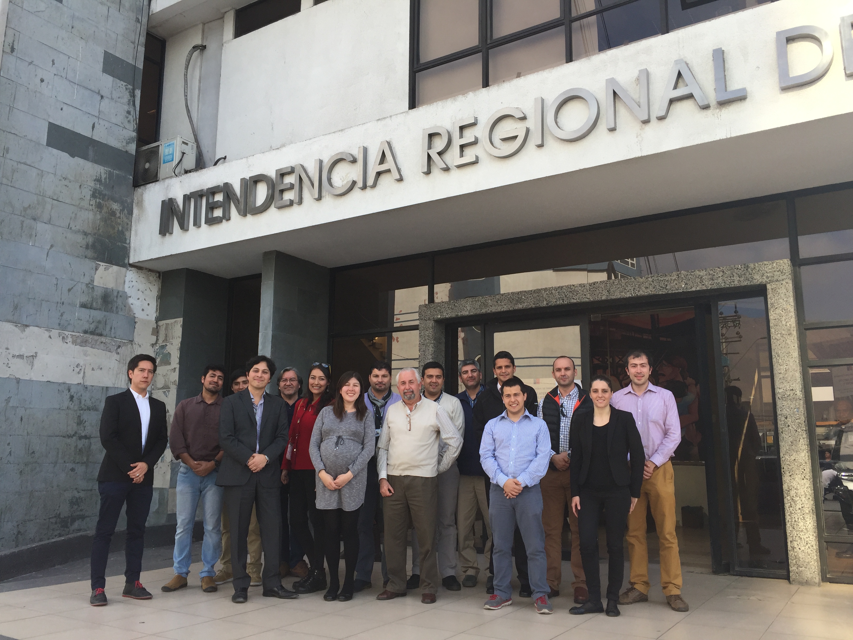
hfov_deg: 61.7
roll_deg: -0.9
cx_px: 426
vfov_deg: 48.2
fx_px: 715
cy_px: 320
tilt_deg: +10.0
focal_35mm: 29
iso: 32
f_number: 2.2
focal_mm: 4.15
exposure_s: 1/542
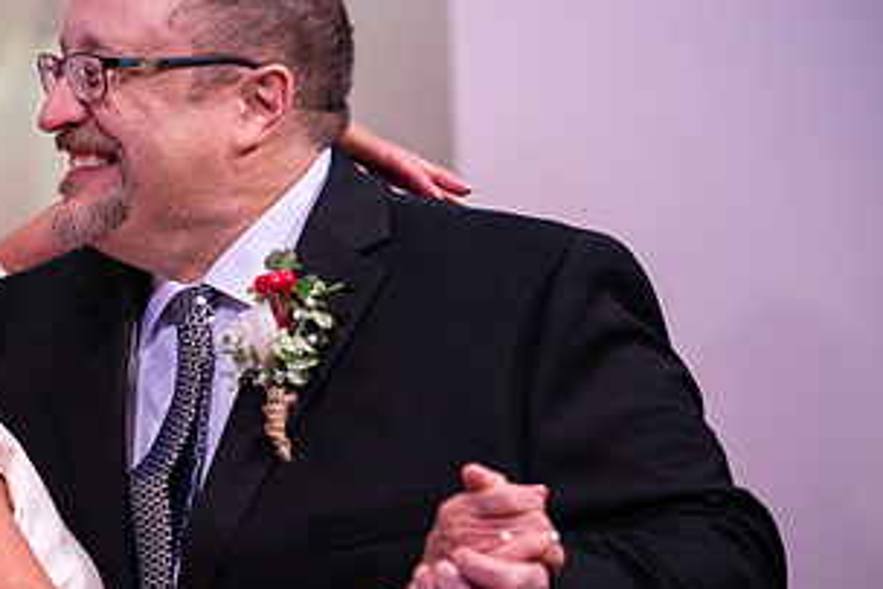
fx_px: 5938
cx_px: 162
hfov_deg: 8.5
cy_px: 188
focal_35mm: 242
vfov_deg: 5.7
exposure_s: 1/200
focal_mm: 122
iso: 800
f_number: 2.8
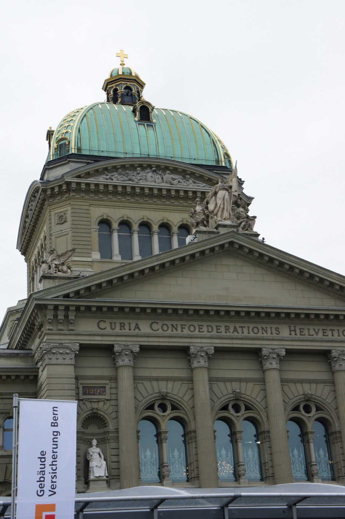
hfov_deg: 20.6
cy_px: 260
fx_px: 950
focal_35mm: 66
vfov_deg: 30.5
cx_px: 172
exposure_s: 1/200
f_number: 11
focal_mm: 44
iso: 320
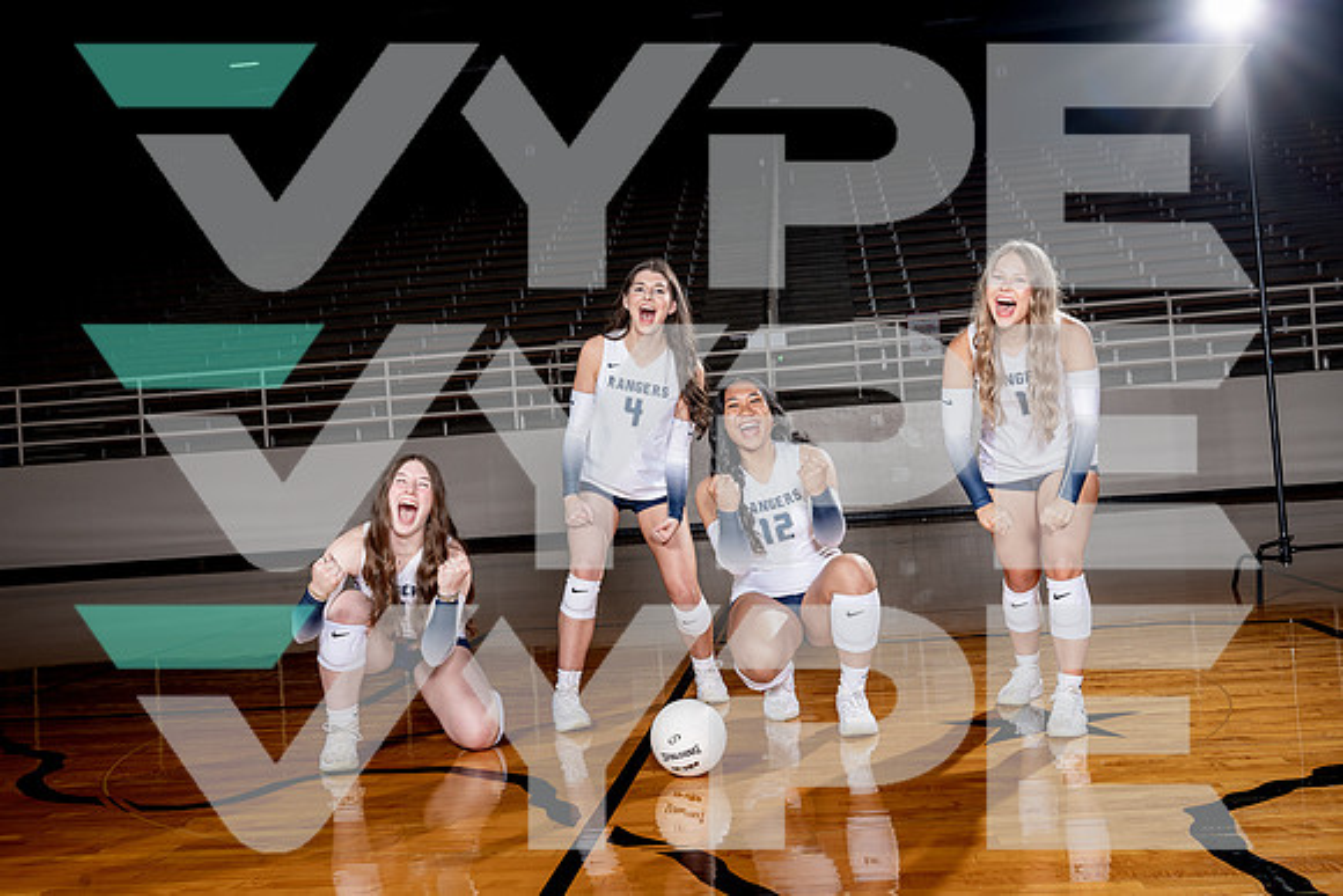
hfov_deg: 51.9
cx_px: 672
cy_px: 448
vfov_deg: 36.0
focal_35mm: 37
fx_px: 1381
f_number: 8
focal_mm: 37
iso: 100
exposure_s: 1/250
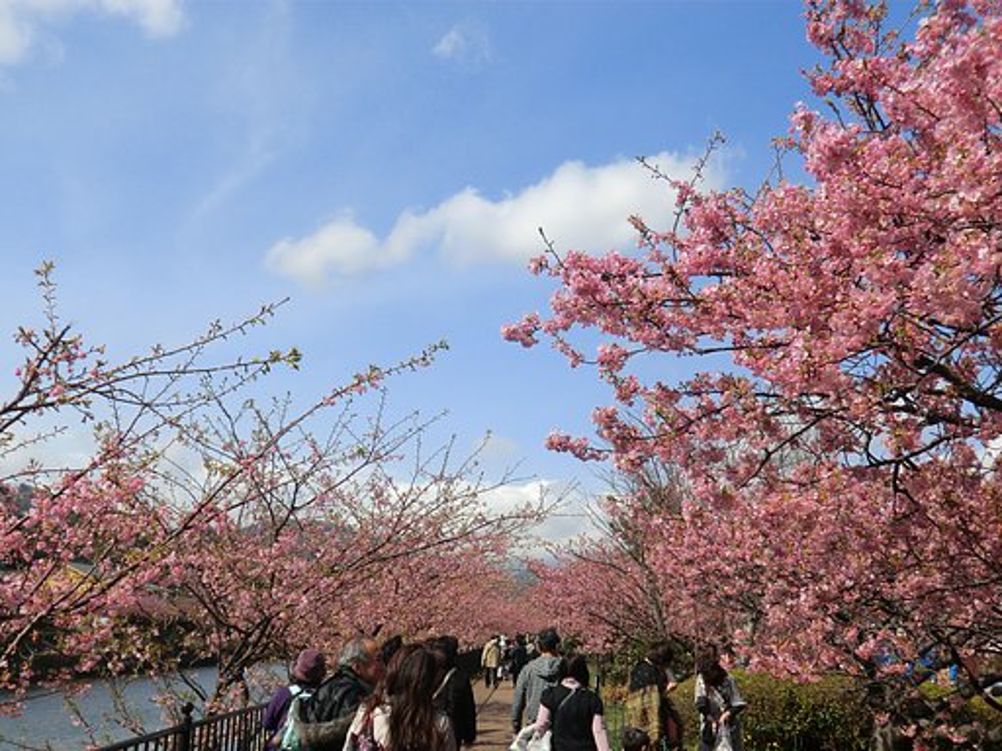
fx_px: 984
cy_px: 376
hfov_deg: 54.0
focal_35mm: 34
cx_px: 501
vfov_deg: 41.8
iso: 64
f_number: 8.4
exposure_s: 1/125
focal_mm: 6.1
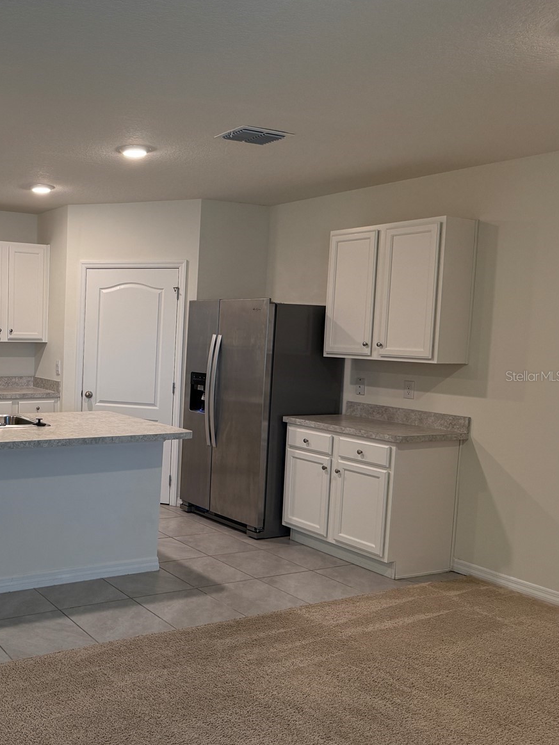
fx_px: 711
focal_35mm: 33
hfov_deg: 39.7
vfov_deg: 55.4
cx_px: 54
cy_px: 376
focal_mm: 6.76
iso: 200
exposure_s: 1/124
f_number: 1.78
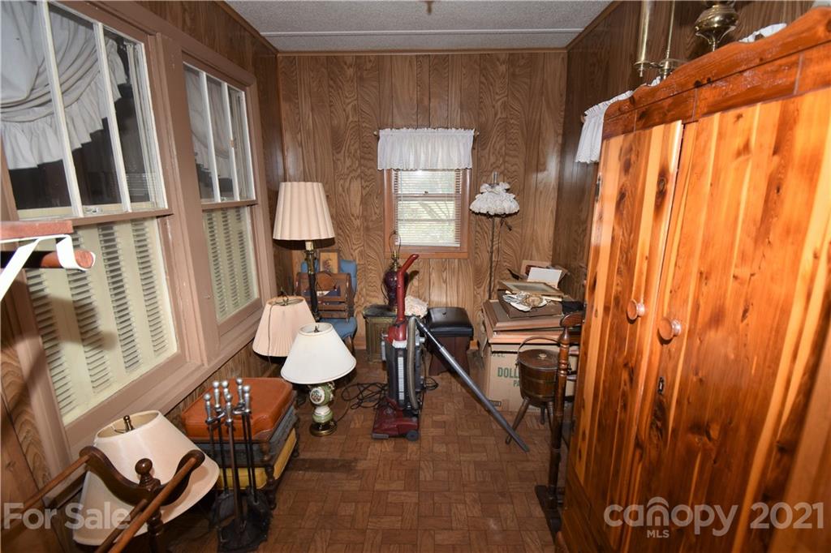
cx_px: 416
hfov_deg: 95.0
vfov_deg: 72.0
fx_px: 381
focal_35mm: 16
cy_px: 276
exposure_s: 1/100
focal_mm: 11
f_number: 4.8
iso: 125
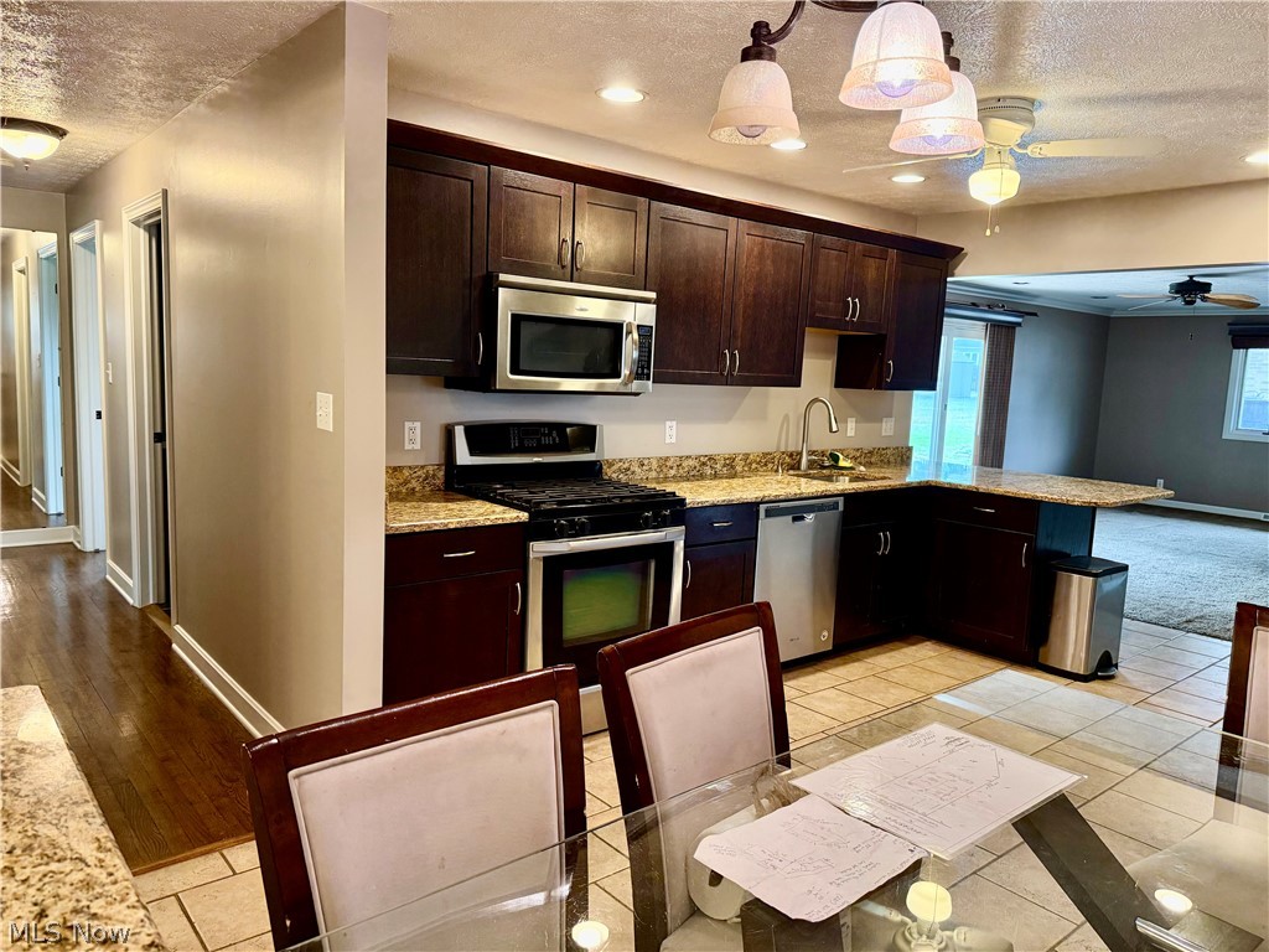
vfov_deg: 56.8
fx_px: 880
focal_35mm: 24
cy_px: 476
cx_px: 634
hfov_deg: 71.6
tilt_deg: -6.9
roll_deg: -2.5
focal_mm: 6.76
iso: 250
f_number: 1.78
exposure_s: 1/60
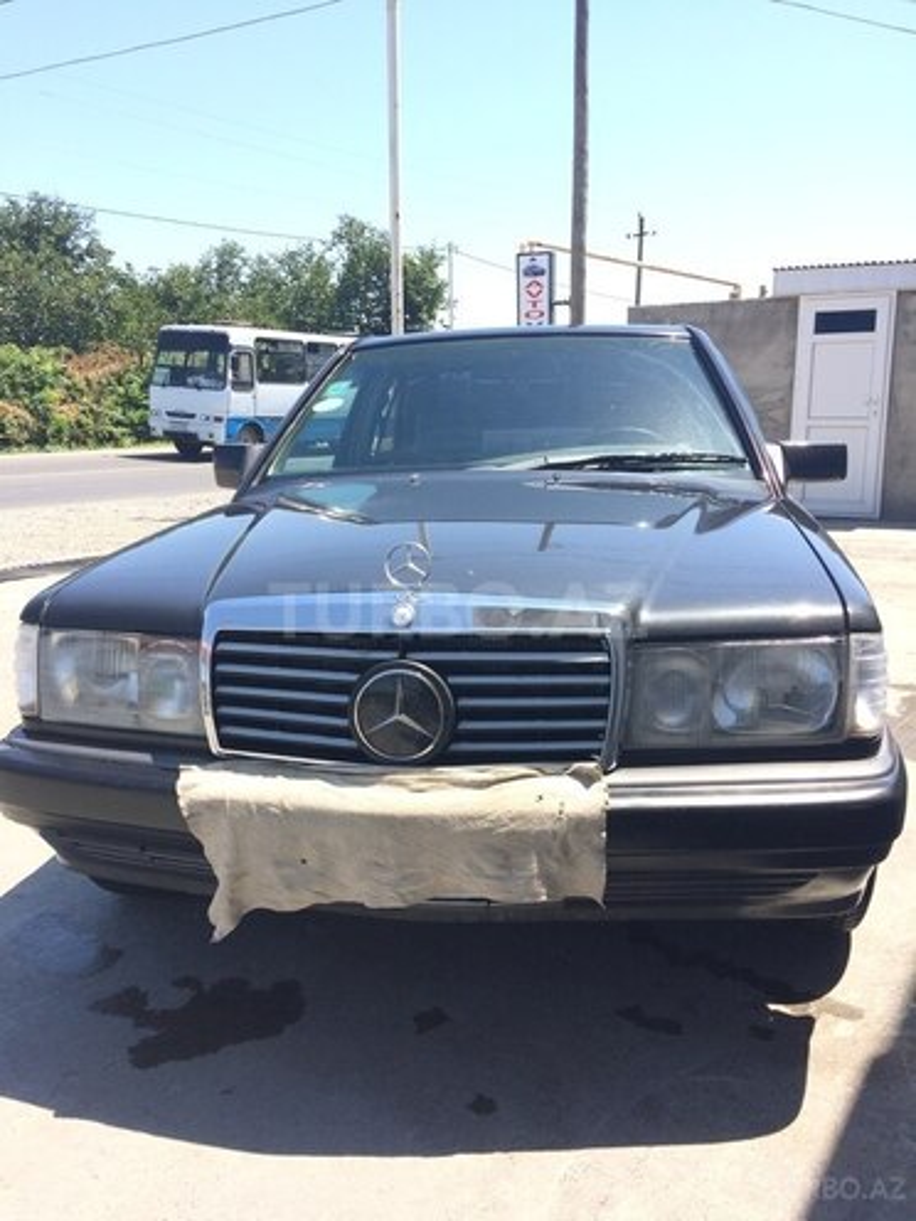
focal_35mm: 29
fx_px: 1023
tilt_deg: -10.6
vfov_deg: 61.7
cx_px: 458
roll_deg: +0.7
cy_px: 610
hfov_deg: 48.2
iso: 32
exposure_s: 1/805
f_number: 2.2
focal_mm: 4.15
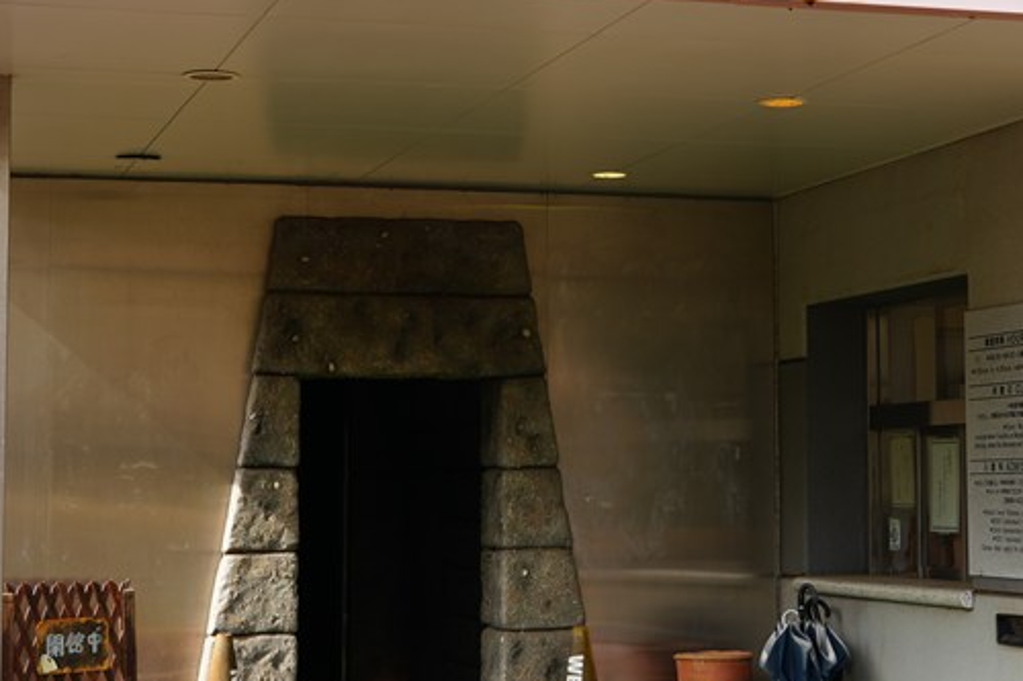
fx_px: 2329
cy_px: 297
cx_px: 606
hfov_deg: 24.7
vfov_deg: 16.6
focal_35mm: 82
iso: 100
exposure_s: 1/200
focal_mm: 40
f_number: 4.5
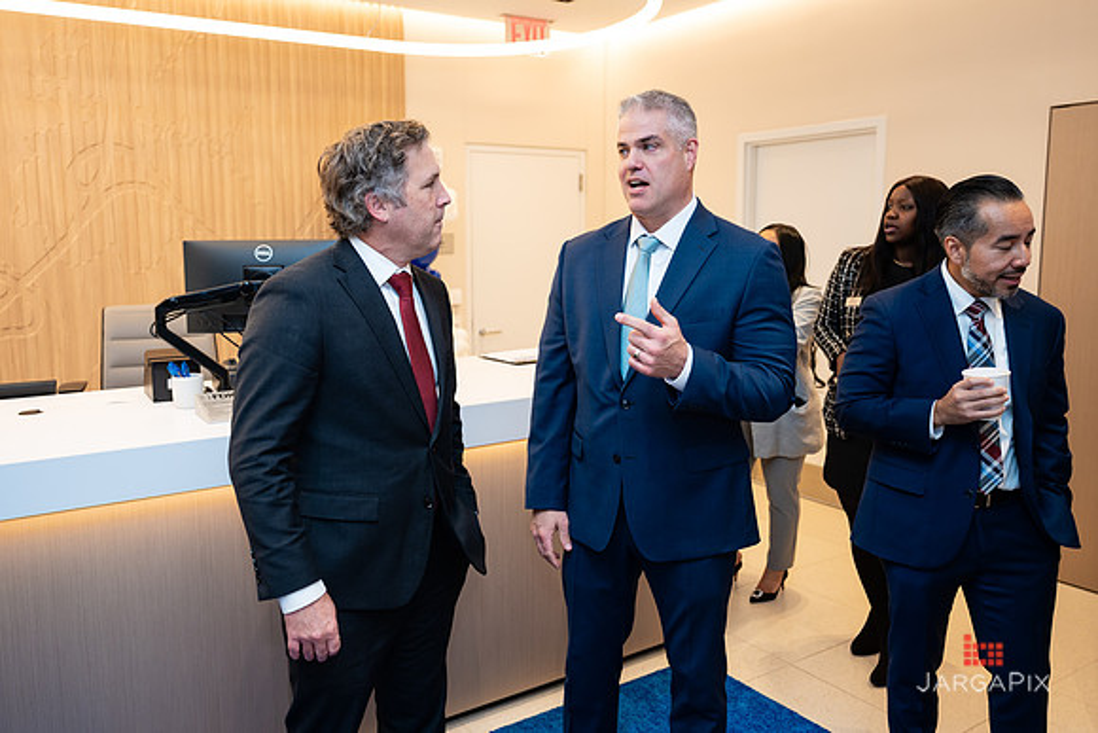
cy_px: 348
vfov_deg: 44.9
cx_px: 521
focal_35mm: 29
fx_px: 886
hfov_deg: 63.5
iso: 320
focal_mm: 27.5
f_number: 3.2
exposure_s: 1/160
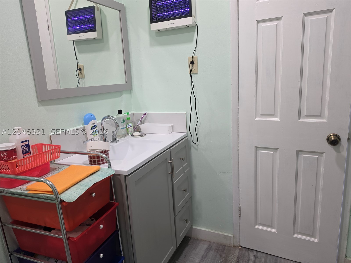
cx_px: 176
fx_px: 233
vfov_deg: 58.9
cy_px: 132
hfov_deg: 73.9
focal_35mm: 23
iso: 100
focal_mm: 6.5
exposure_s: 1/120
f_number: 1.4
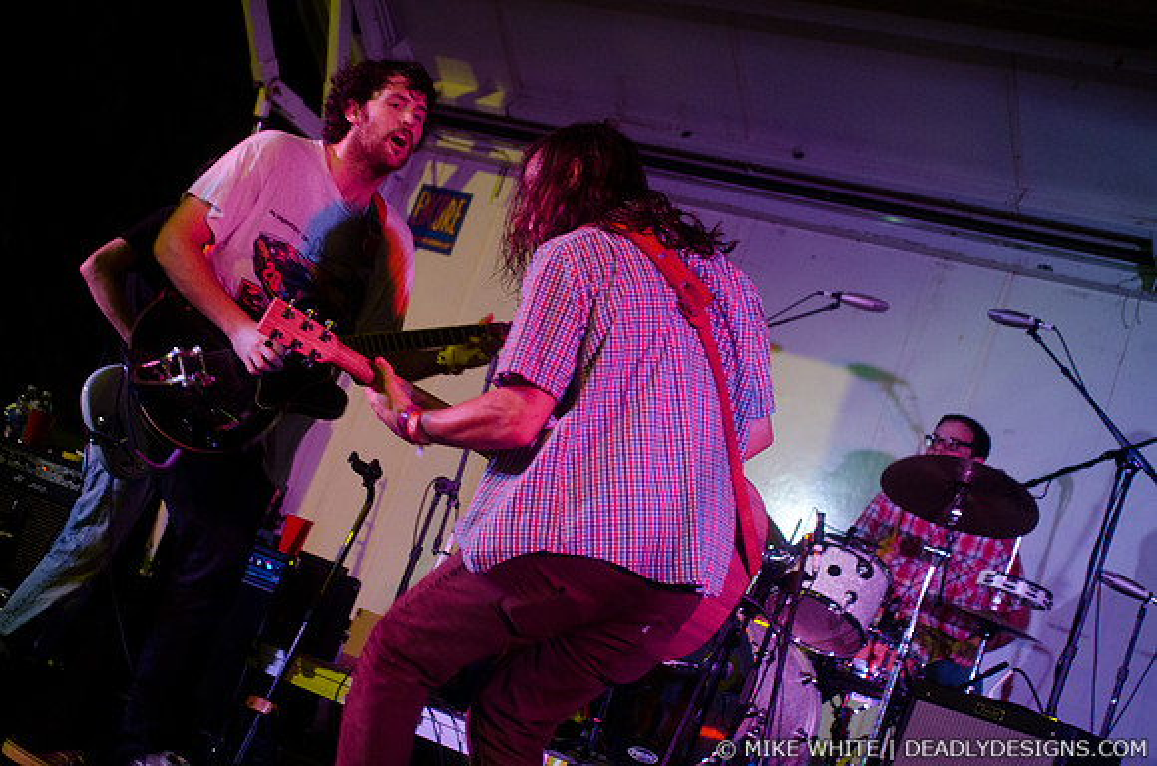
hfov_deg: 30.6
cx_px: 578
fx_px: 2117
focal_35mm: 66
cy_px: 383
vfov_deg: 20.5
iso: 2000
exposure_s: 1/125
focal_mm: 44
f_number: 2.8
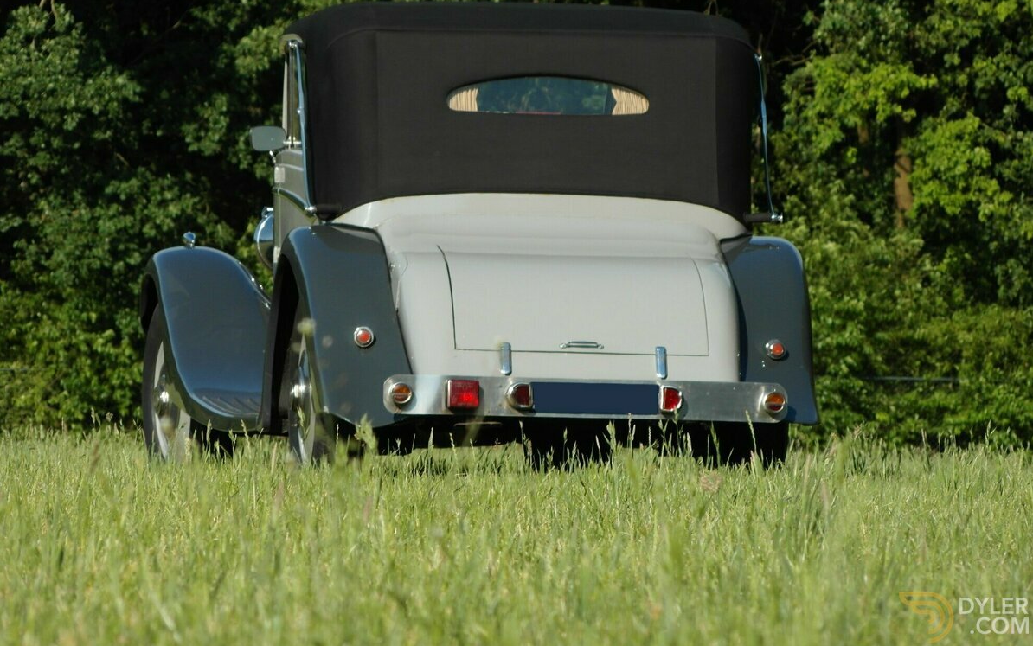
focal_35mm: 279
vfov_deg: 4.7
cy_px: 262
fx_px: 7857
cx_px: 518
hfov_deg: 7.5
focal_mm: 46.7
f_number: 5.1
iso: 100
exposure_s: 1/350
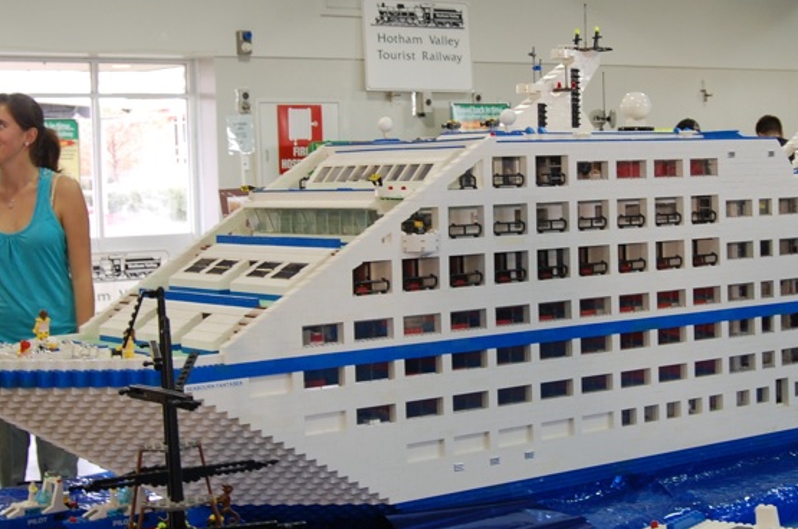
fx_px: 1593
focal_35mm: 72
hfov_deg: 28.0
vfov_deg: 18.8
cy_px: 217
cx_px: 503
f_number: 8
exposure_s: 1/4
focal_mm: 26
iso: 400
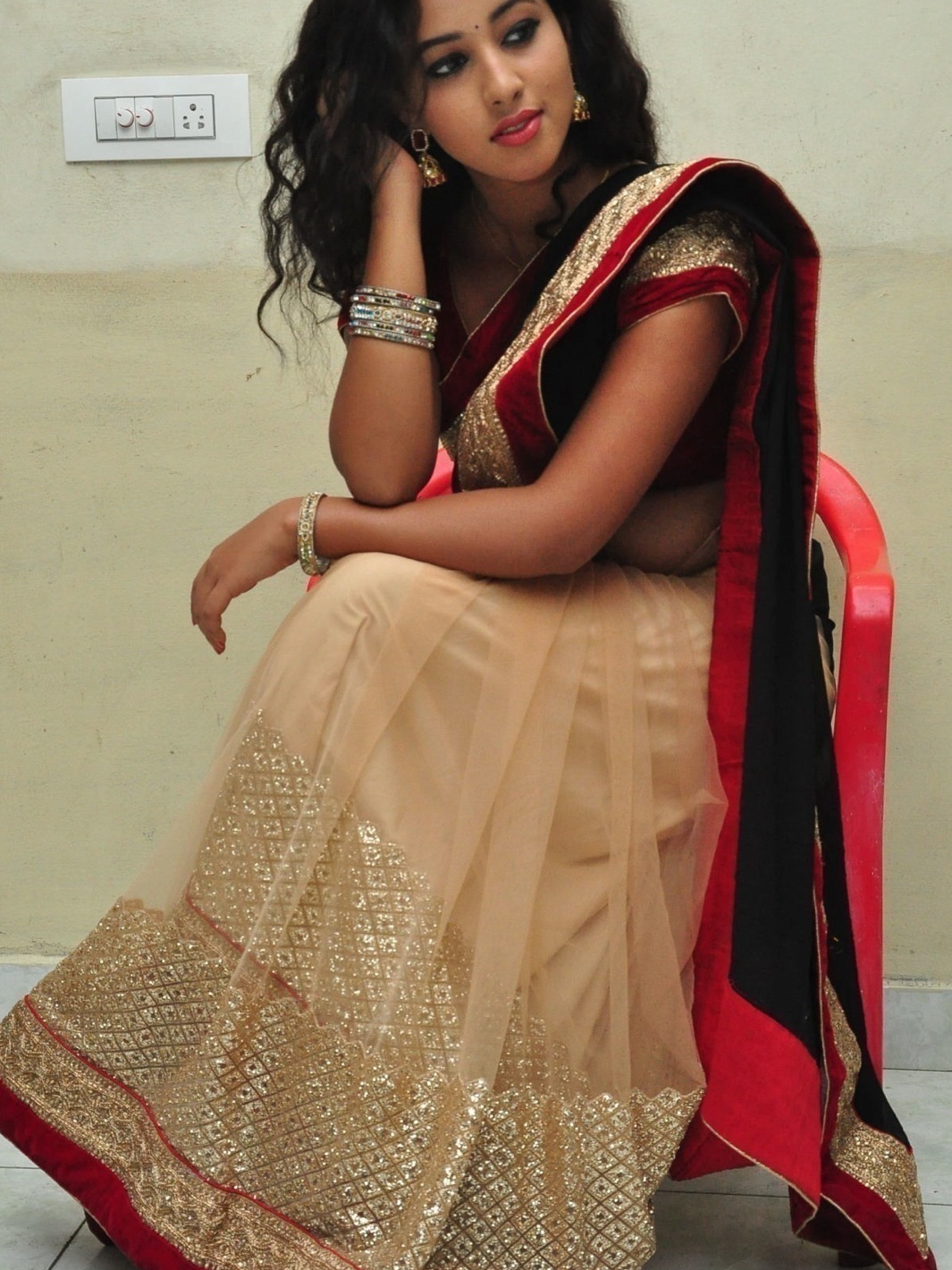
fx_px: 2017
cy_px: 639
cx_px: 464
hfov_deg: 26.6
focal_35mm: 55
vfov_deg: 34.9
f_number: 7.1
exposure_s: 1/125
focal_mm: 30
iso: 1600
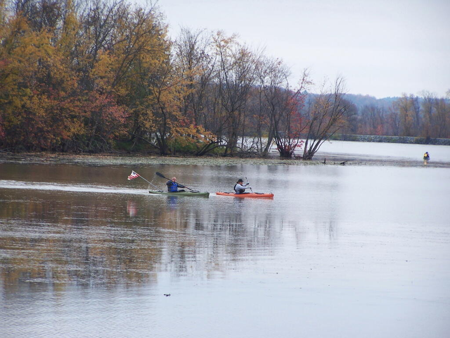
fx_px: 2834
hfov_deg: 9.1
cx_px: 225
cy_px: 169
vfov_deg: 6.8
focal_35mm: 218
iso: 80
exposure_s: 1/200
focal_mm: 36.2
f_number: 3.2
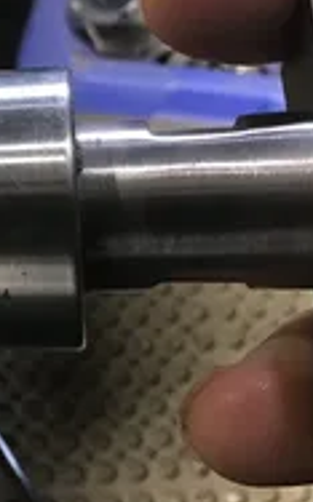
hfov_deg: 16.2
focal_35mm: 70
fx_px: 958
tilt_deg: -67.2
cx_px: -214
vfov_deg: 29.1
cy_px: 152
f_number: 2.4
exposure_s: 1/30
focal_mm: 3.3
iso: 100
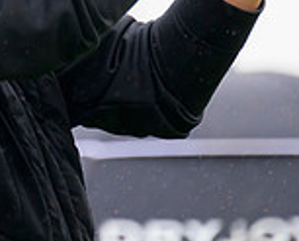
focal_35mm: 1688
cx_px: -302
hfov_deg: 1.1
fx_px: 14966
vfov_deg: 0.9
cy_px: -203
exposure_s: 1/1600
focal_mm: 400
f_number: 6.3
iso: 1600
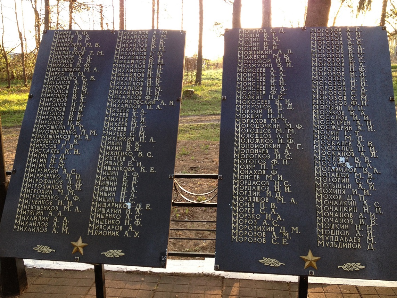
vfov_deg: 40.7
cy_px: 149
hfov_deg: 52.6
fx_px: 401
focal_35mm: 35
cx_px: 198
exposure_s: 1/60
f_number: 2.4
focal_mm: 4.28
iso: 64
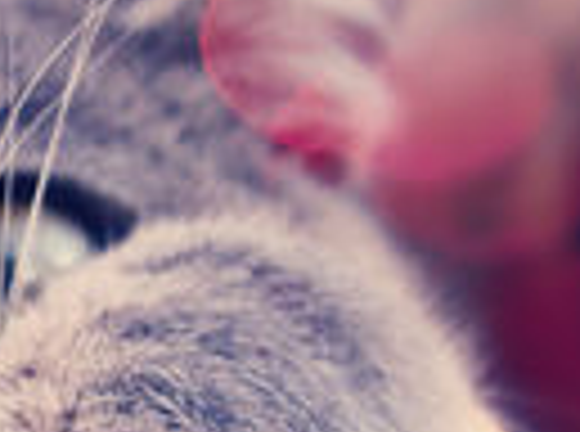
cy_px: 526
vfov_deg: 11.1
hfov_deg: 14.3
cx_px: -270
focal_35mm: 130
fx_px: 2172
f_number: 2.8
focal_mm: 7.9
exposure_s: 1/125
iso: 64
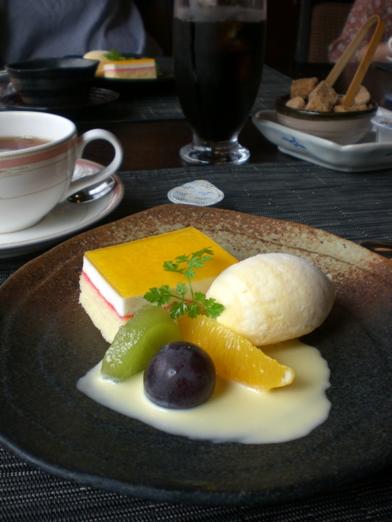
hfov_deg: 37.7
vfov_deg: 49.0
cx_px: 196
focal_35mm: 38
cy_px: 261
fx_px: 574
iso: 50
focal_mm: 6.3
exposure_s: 1/100
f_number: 3.1
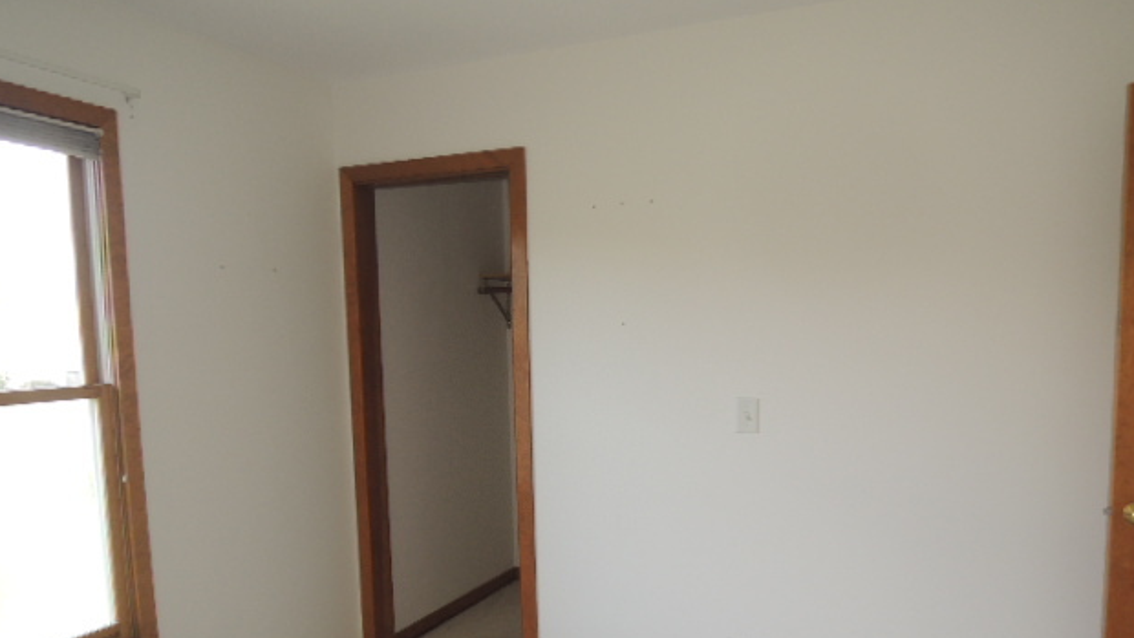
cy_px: 428
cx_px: 565
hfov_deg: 69.9
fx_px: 812
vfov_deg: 42.3
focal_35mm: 27
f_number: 2.8
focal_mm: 4.3
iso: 100
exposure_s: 1/60
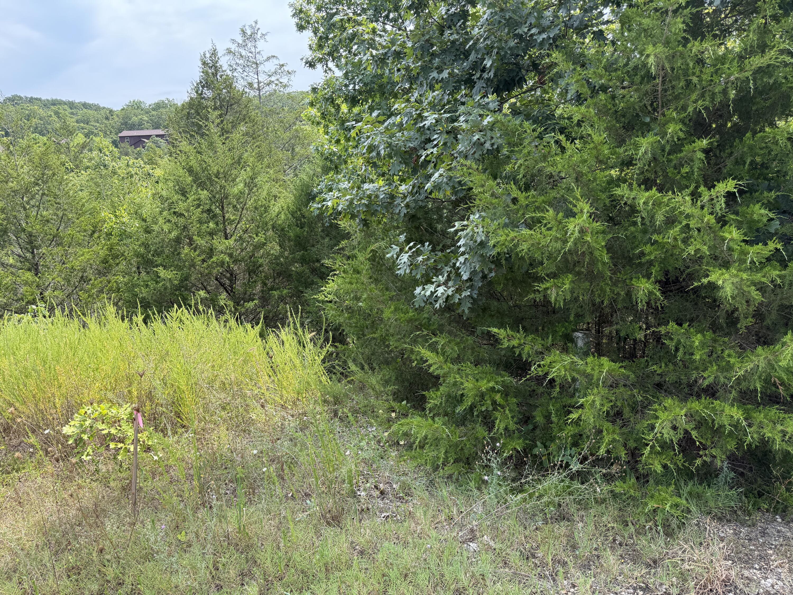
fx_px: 550
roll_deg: +3.0
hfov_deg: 71.6
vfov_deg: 56.8
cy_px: 298
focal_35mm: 24
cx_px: 396
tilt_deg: -13.1
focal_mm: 6.76
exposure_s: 1/1122
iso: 100
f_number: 1.78
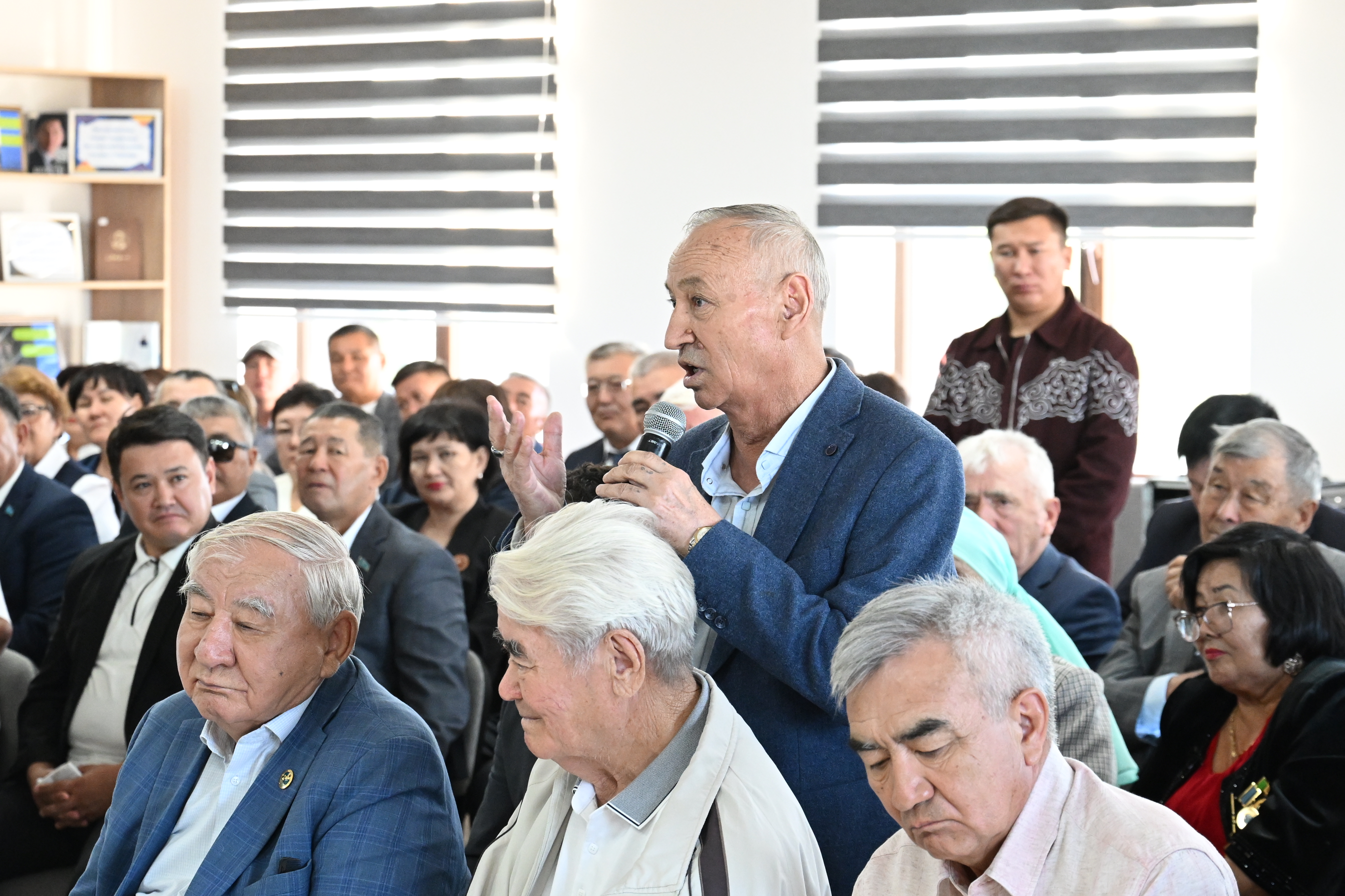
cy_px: 448
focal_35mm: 99
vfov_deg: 13.8
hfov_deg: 20.6
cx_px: 672
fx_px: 3698
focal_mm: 66
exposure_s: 1/250
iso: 4000
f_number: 5
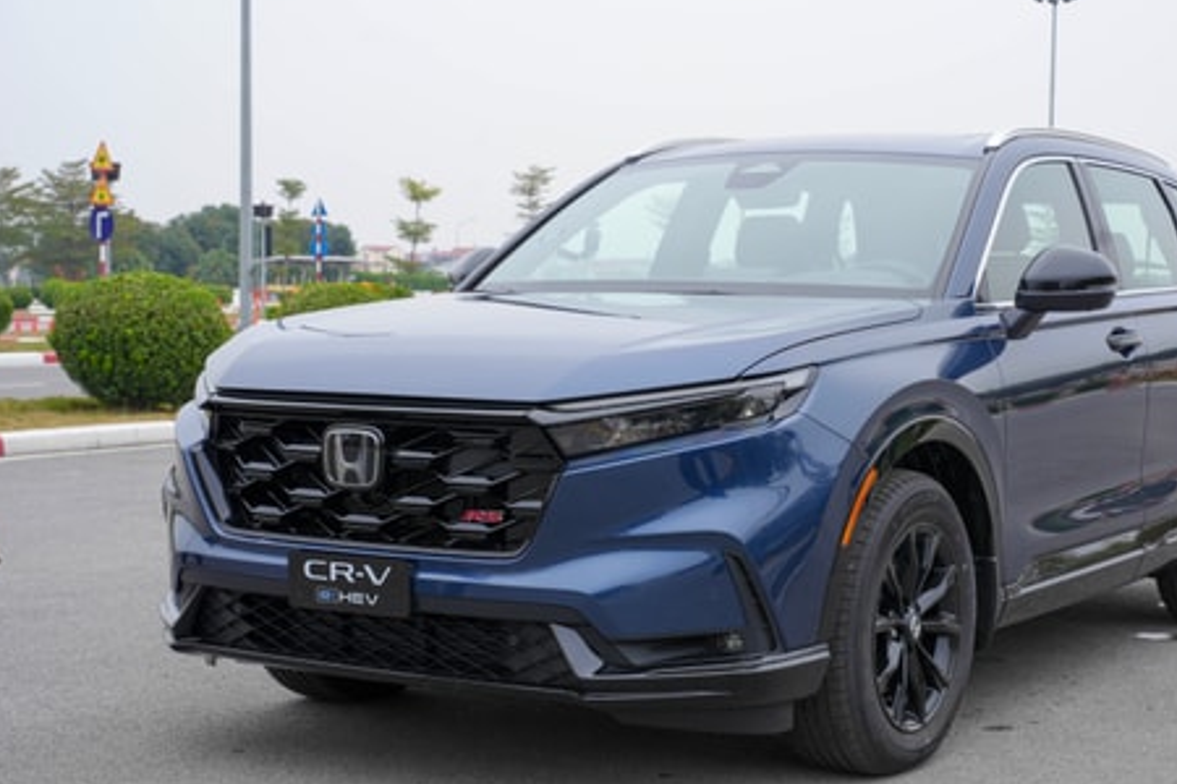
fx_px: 1962
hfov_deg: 33.3
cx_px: 677
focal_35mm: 60
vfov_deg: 22.6
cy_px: 429
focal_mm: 50
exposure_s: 1/160
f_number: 7.1
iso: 160
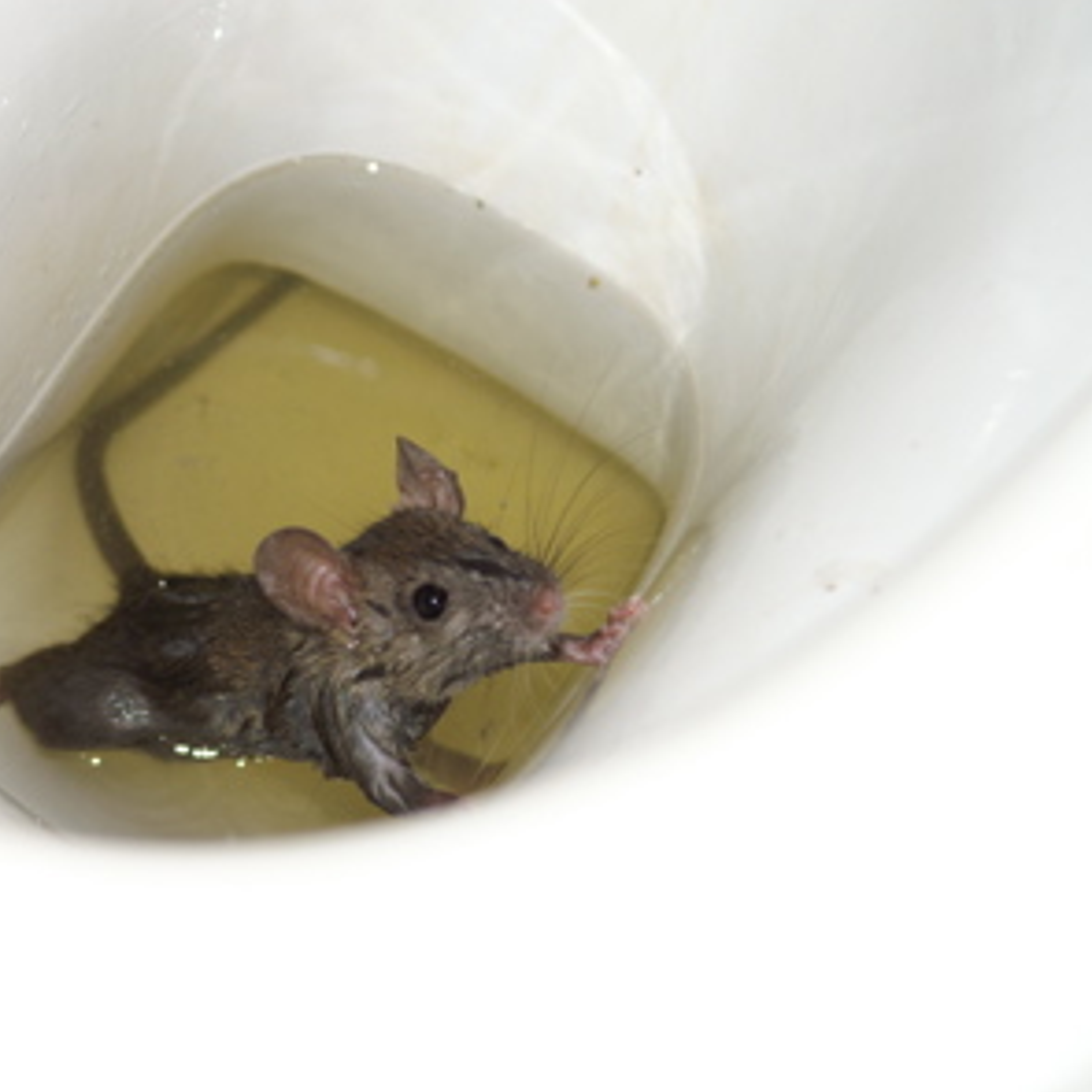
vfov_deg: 12.8
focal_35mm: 136
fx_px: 4854
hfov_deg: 12.8
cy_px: 542
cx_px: 287
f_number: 5.6
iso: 400
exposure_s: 1/125
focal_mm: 70
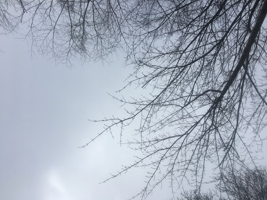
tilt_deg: +72.1
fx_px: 224
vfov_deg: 48.2
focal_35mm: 29
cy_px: 100
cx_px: 134
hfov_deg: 61.7
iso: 25
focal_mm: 4.15
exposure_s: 1/2653
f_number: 2.2
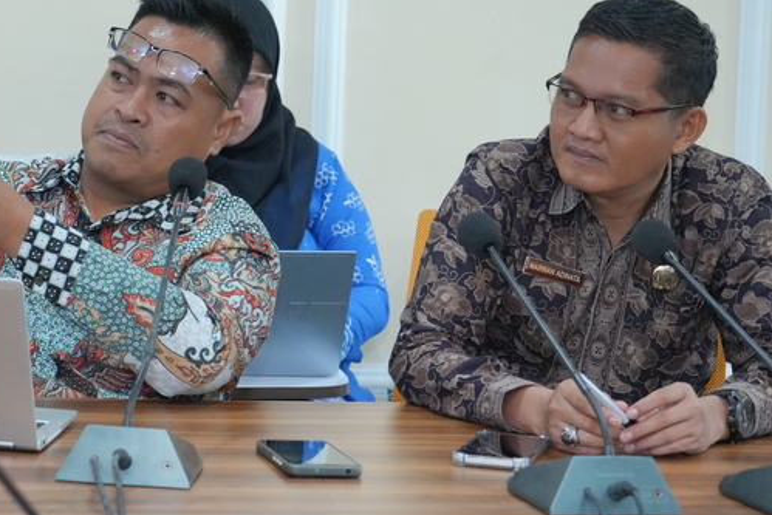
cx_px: 79
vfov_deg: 11.4
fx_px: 2574
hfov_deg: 16.8
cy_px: 184
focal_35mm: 120
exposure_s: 1/200
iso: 4000
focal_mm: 52
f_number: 4
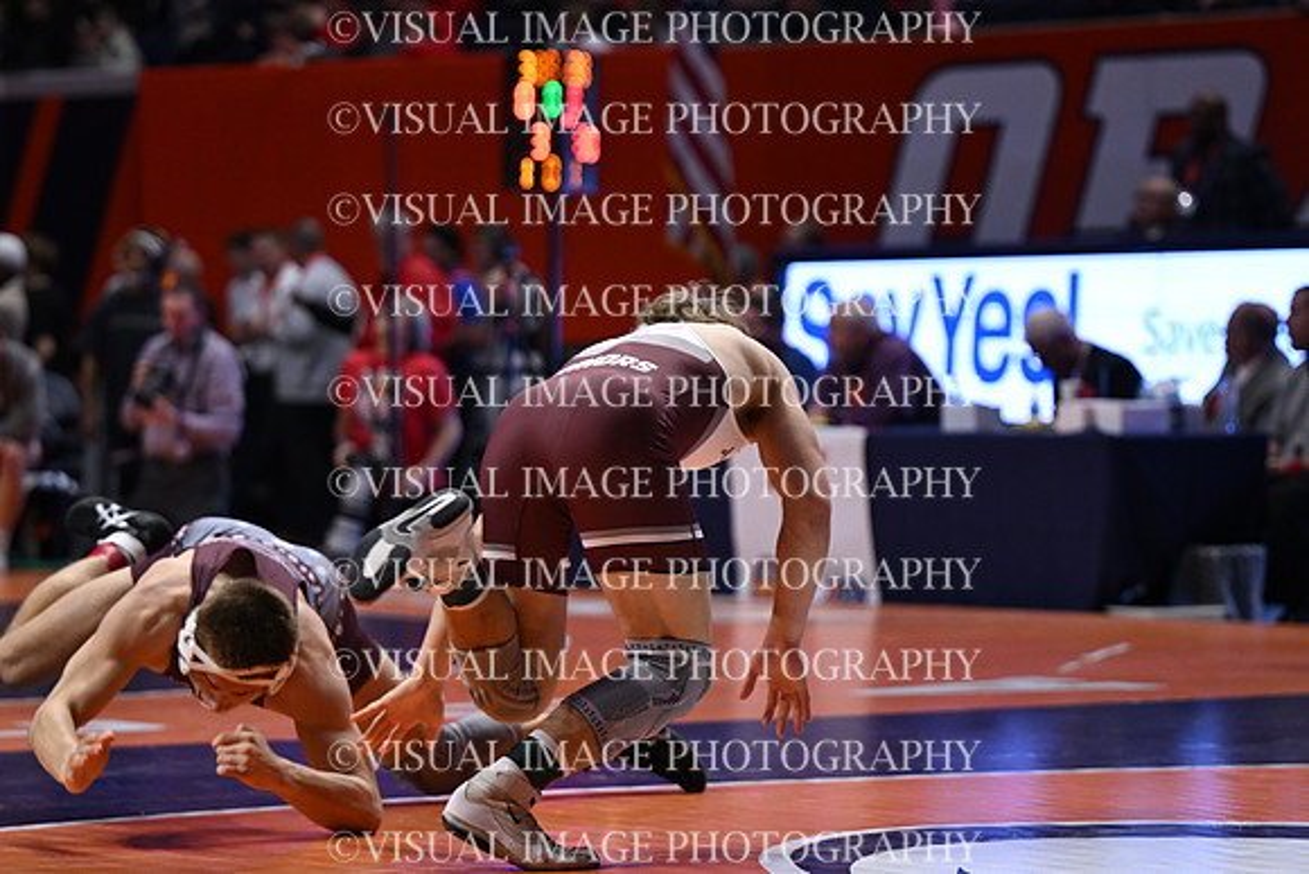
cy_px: 437
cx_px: 654
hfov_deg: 12.4
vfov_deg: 8.3
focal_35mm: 165
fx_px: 6001
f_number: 2.8
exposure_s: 1/1000
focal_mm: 110
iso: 1400
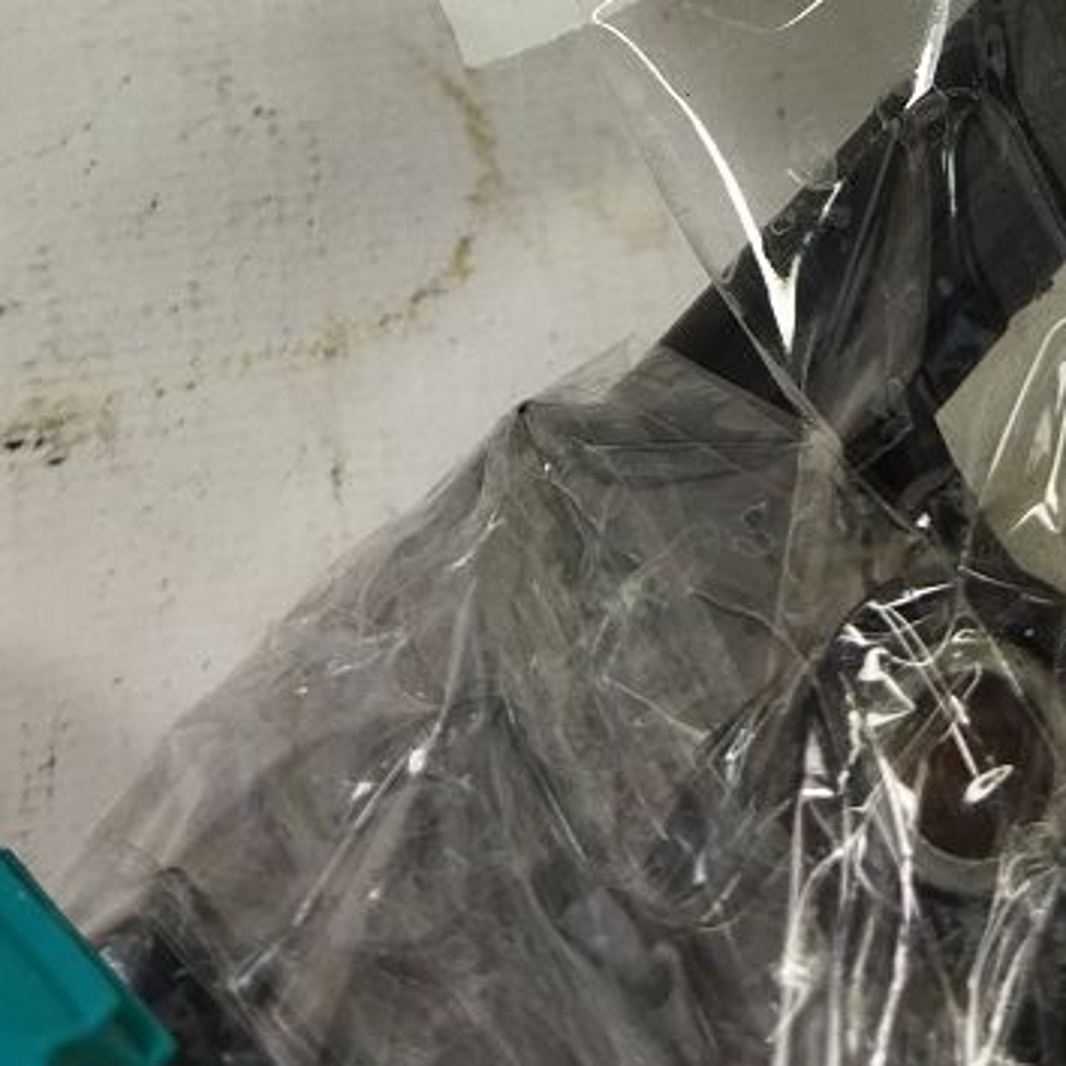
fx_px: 2822
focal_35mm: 81
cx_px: 675
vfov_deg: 18.8
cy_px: -554
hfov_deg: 21.3
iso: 100
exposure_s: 1/218
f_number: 1.79
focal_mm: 4.71
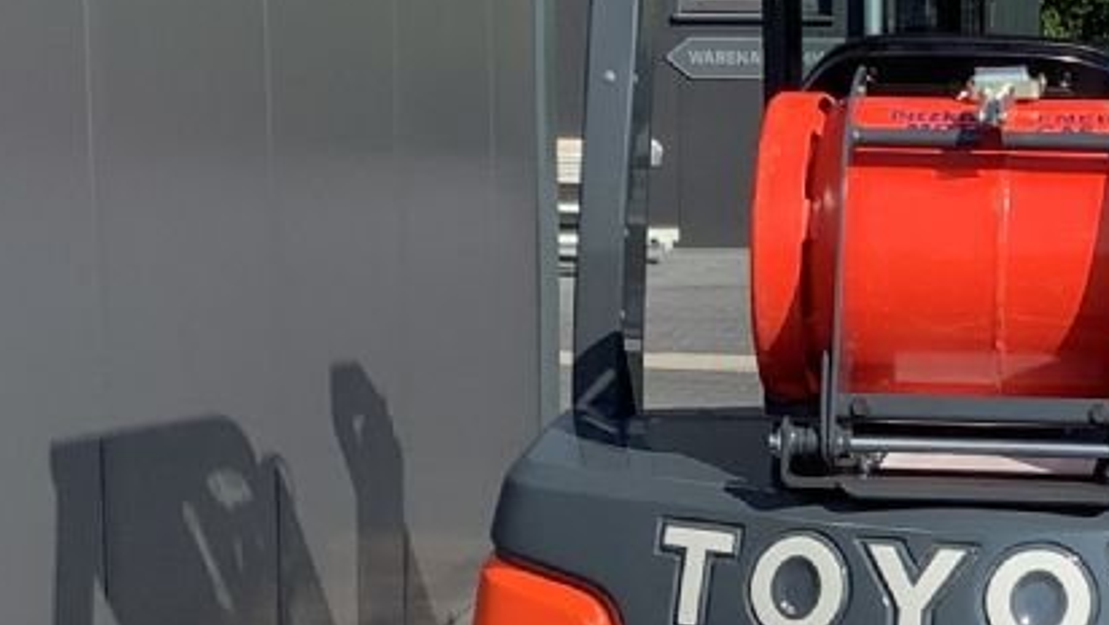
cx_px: 974
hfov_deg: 20.0
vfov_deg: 11.5
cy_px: 501
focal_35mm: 105
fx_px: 3088
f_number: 2.4
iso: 25
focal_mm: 3.3
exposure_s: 1/747
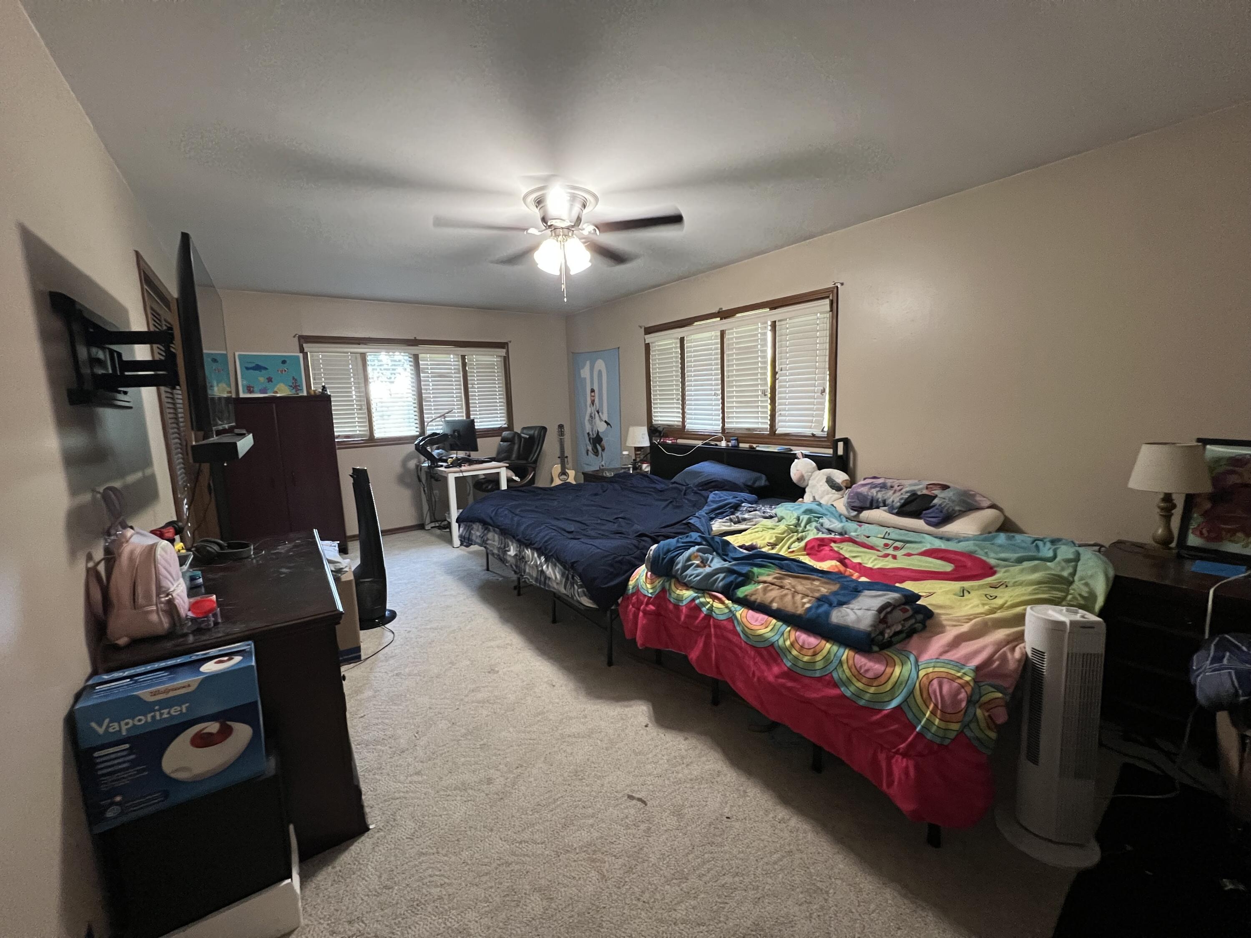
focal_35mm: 13
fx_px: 470
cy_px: 469
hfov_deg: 106.2
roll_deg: +2.2
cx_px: 626
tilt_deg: -8.0
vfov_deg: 89.9
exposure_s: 1/60
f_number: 1.8
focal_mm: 1.57
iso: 640
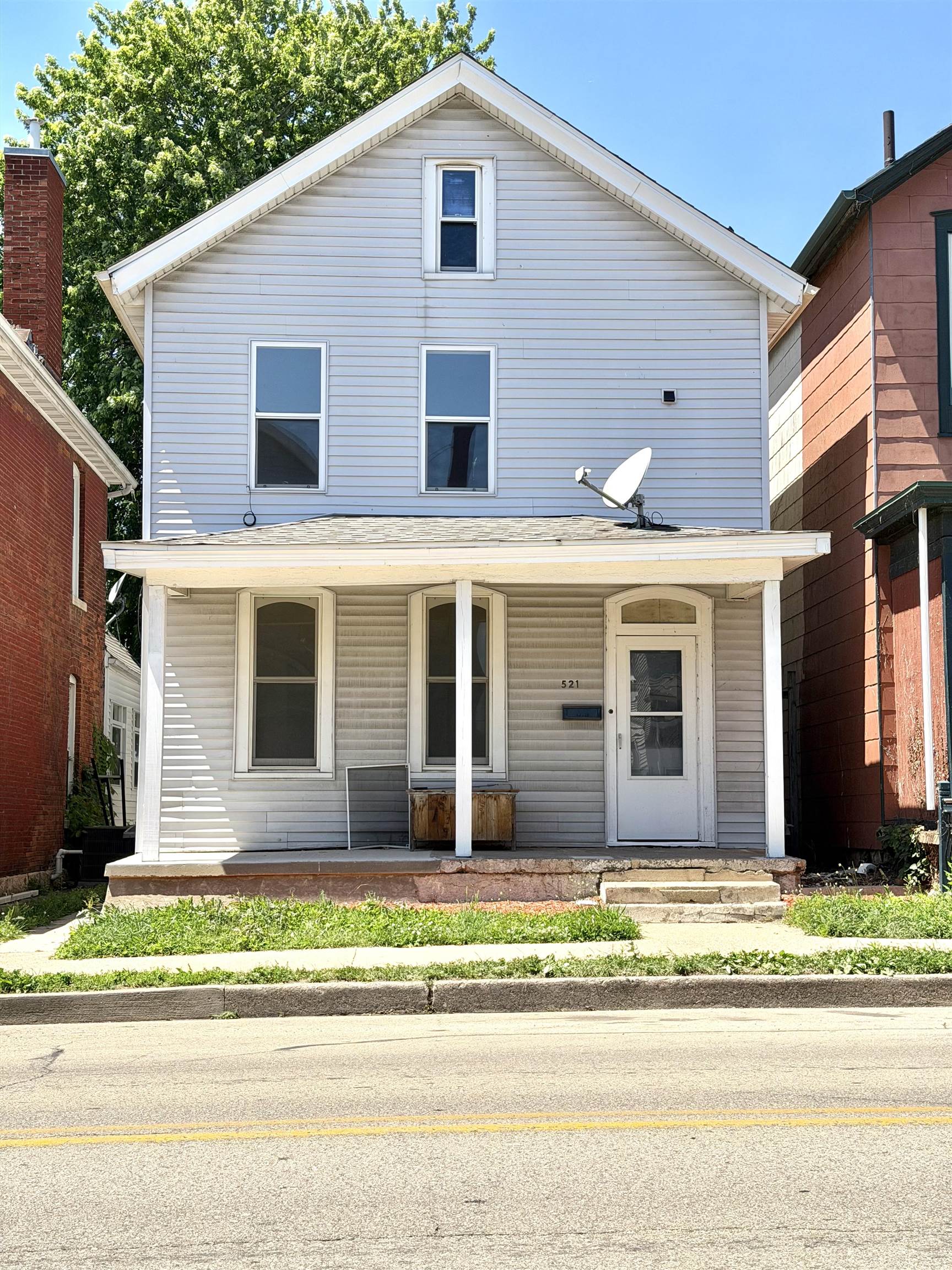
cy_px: 635
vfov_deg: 39.7
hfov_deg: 30.3
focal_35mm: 48
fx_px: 1760
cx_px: 476
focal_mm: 6.76
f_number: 1.78
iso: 64
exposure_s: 1/2865
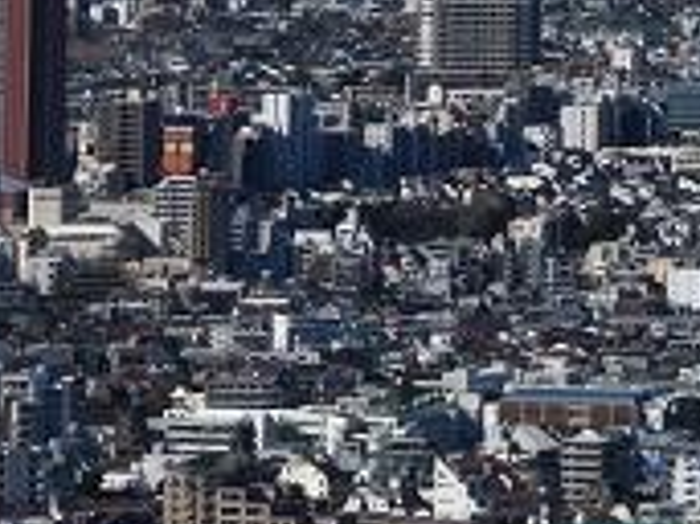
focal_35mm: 494
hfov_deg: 4.0
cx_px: 1535
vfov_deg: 3.0
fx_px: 9983
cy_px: -714
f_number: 20
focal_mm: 70
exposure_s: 1/30
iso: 100
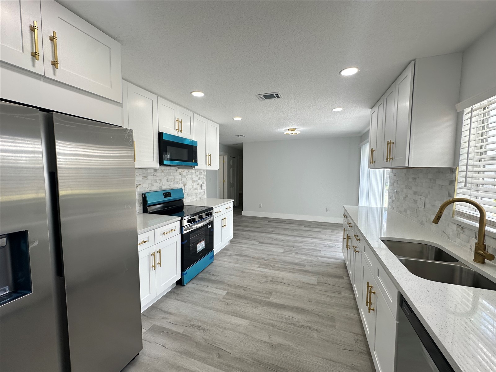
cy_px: 186
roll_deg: -0.3
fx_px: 201
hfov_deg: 102.1
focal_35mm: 14
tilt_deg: -4.4
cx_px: 248
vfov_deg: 85.7
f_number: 2.2
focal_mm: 2.22
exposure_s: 1/99
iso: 50
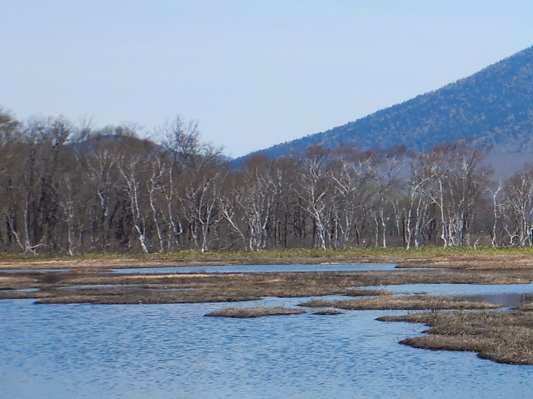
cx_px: 645
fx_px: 2217
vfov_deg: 10.3
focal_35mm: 144
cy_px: 287
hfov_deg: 13.3
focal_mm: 7.8
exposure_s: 1/1000
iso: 125
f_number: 4.3
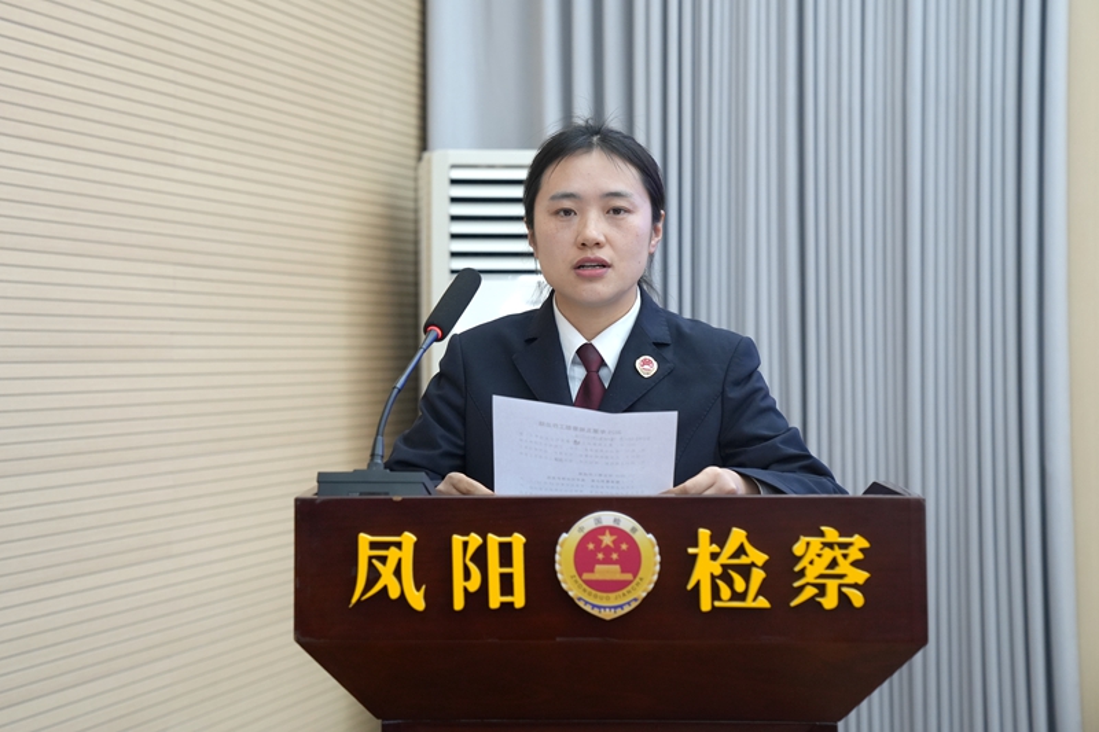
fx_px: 1862
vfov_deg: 22.3
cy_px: 366
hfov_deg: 32.9
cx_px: 550
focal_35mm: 61
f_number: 4
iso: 1250
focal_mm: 61
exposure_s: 1/160
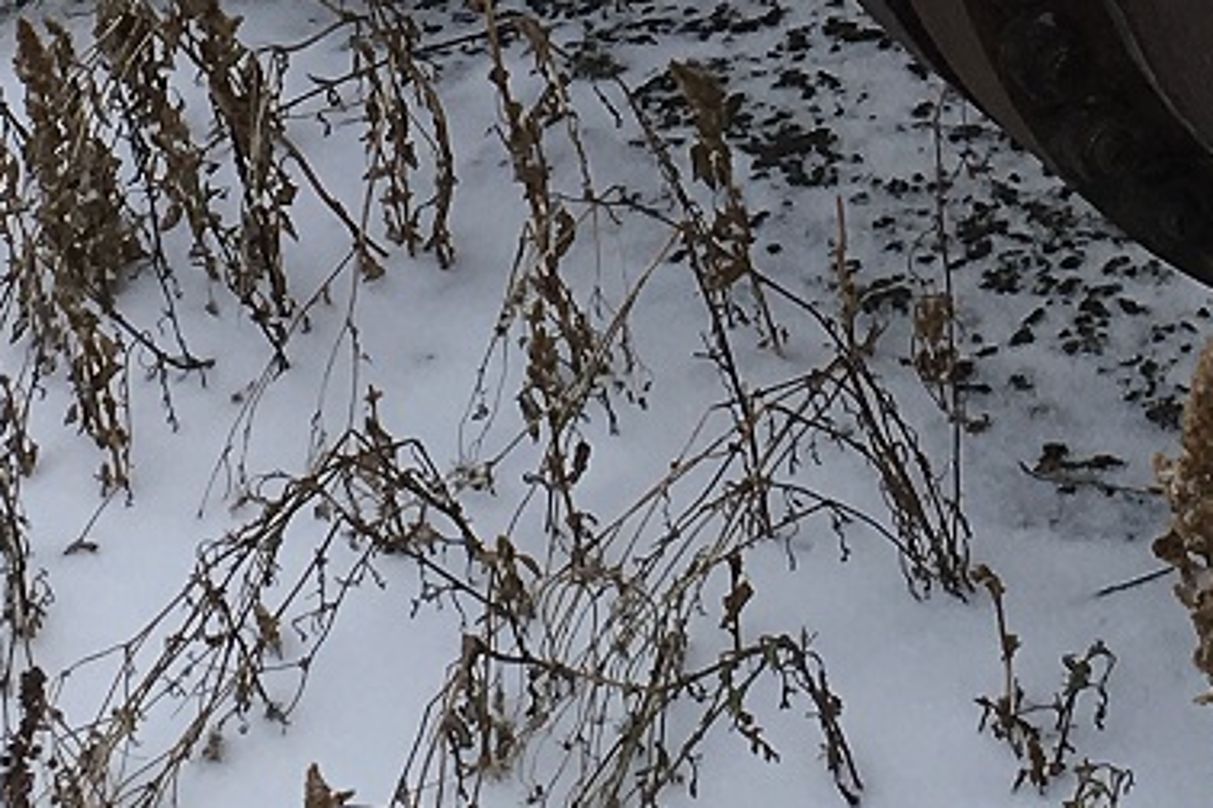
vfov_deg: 8.3
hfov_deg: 12.7
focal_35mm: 161
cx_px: 1030
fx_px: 5424
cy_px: -510
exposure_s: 1/587
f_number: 2.2
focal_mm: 4.15
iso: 25
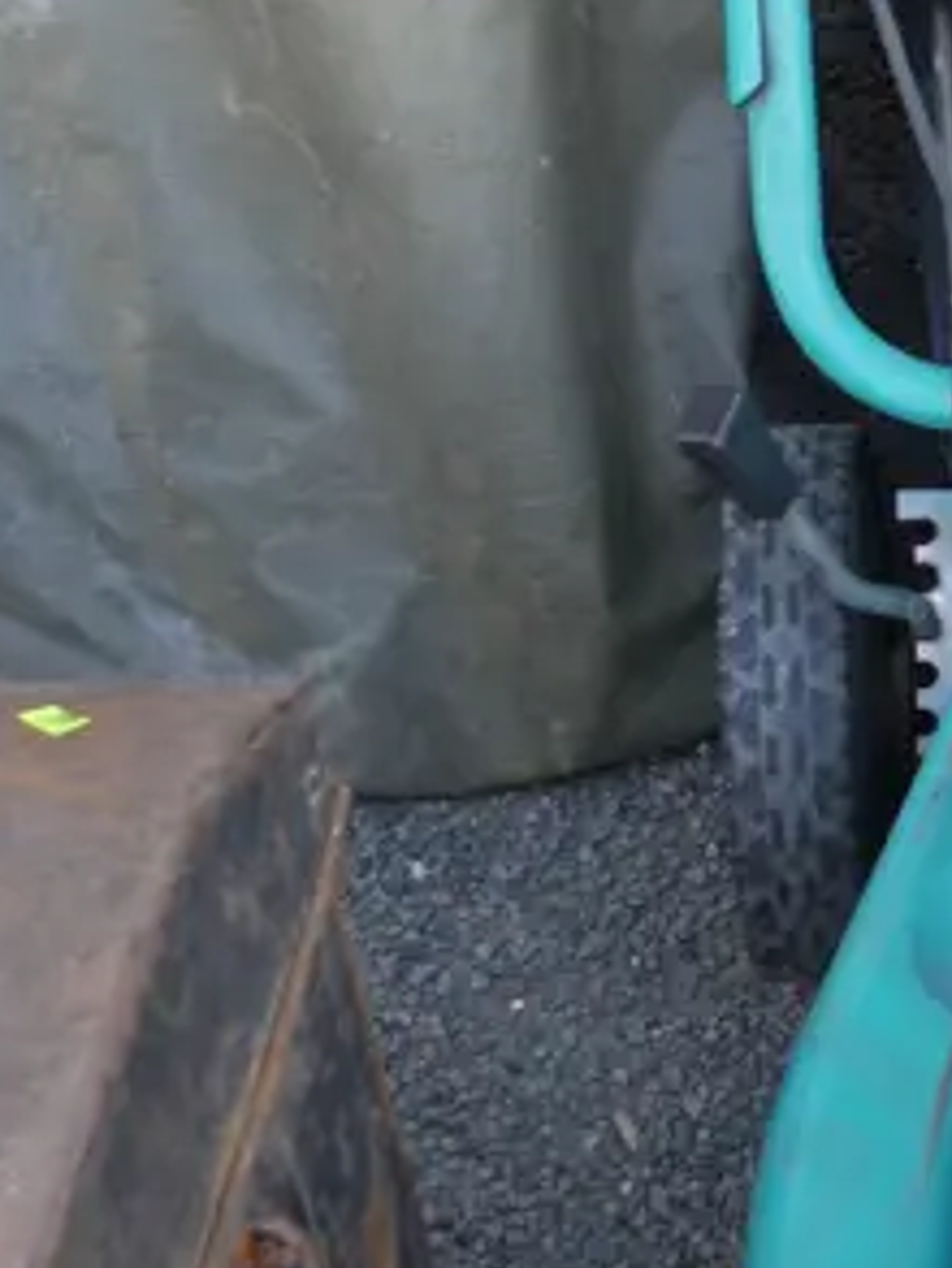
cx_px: 1339
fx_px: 4104
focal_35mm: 112
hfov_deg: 12.7
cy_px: 532
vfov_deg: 17.6
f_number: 3.6
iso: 200
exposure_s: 1/125
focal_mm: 16
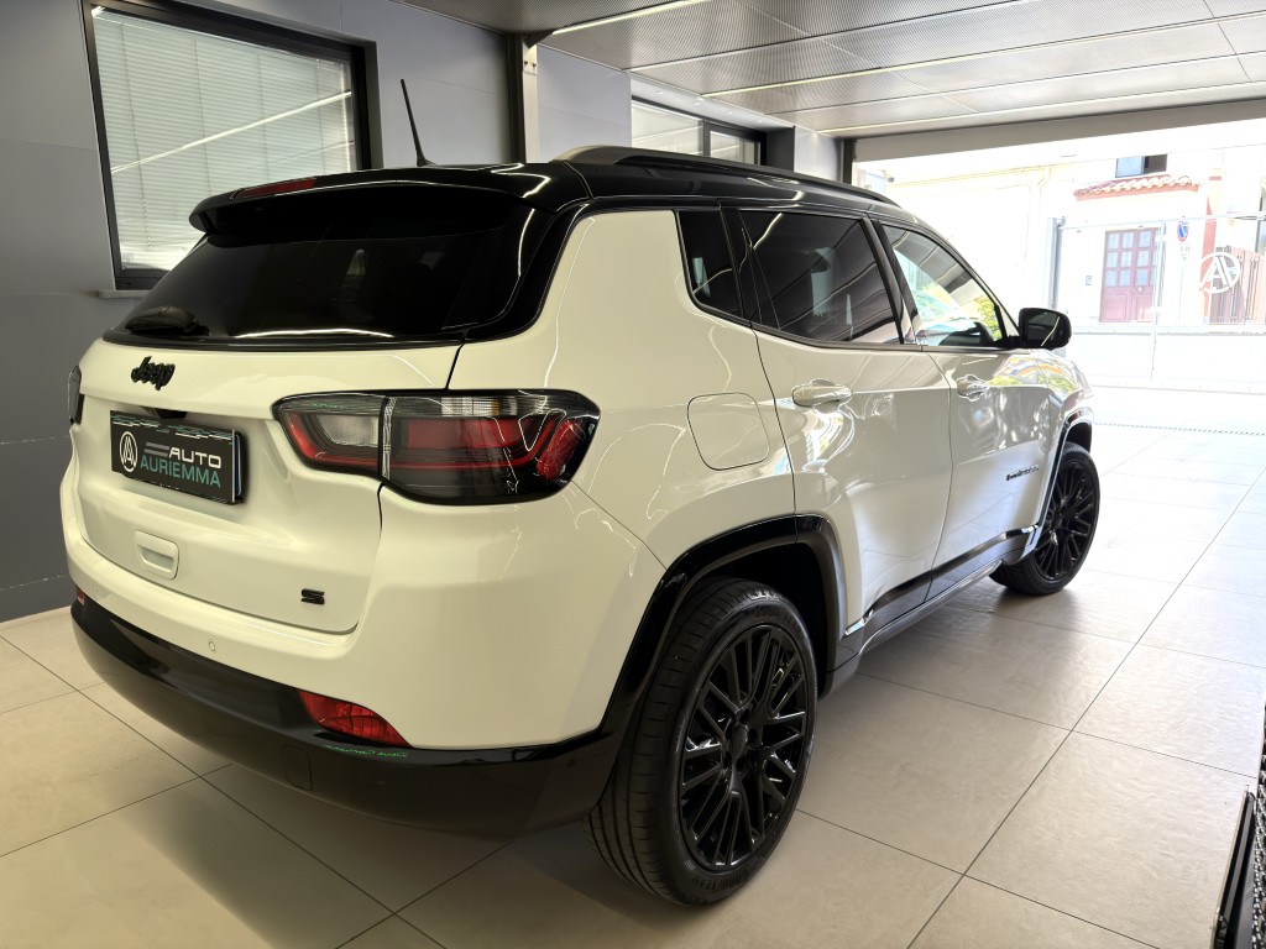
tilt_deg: -11.1
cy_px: 474
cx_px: 633
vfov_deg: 56.8
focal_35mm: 24
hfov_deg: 71.6
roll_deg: +1.6
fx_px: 878
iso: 160
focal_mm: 6.76
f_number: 1.78
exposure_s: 1/221
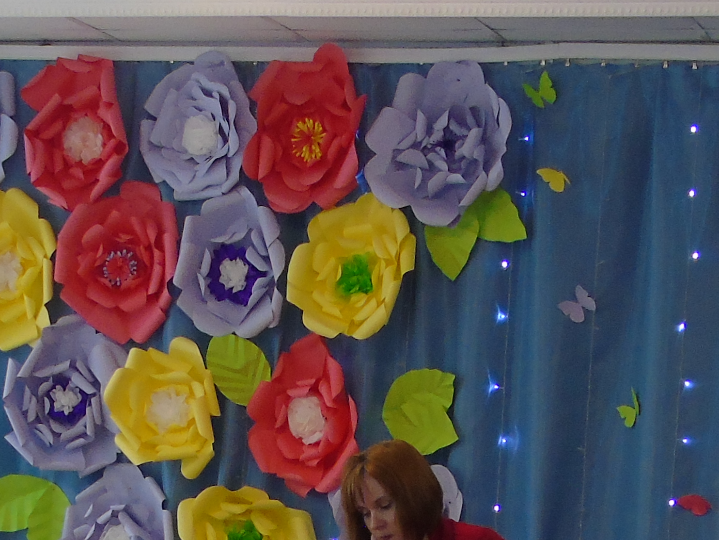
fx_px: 2451
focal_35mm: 118
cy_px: 846
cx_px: 301
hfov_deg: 16.7
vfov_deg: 11.9
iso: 200
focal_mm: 6.1
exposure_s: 1/40
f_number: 3.8
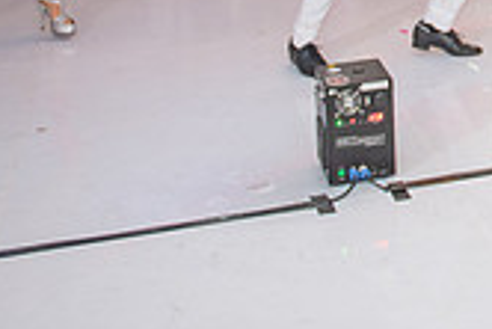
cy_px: -230
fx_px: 1149
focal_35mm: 84
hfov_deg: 21.6
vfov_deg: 14.6
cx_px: 655
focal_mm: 24
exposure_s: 1/160
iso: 1000
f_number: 2.8
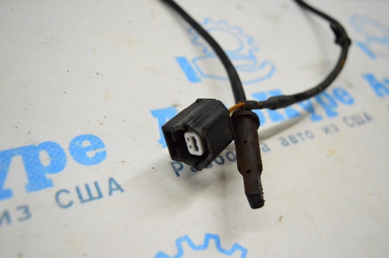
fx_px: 389
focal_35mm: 36
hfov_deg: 53.2
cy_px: 129
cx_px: 194
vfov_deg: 36.8
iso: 6400
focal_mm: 24
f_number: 4
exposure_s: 1/1000
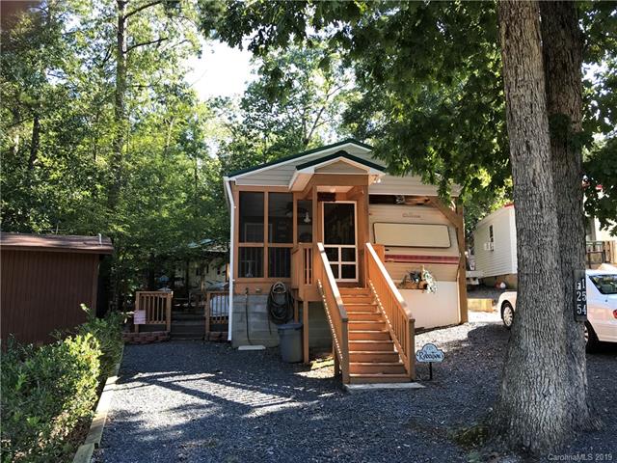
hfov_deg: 63.4
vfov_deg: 49.7
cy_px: 232
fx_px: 499
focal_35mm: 28
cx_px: 308
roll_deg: +0.1
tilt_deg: +8.5
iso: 20
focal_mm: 3.99
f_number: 1.8
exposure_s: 1/160
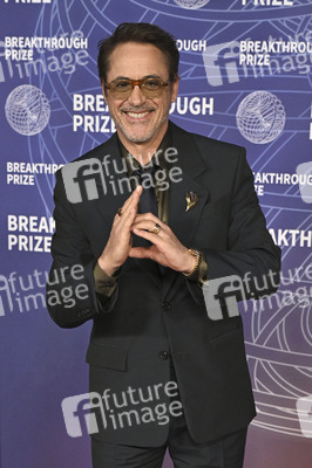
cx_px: 156
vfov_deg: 42.8
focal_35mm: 46
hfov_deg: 29.2
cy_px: 234
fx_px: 599
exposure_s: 1/320
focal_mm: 46
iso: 2000
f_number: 4
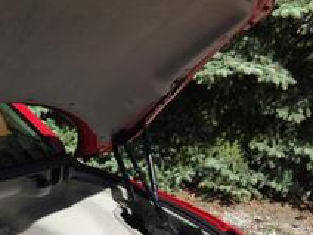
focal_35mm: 69
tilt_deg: -28.3
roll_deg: -3.6
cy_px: 273
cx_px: -12
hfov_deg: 26.4
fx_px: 624
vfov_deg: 20.1
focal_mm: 4.15
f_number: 2.2
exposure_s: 1/2198
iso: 32
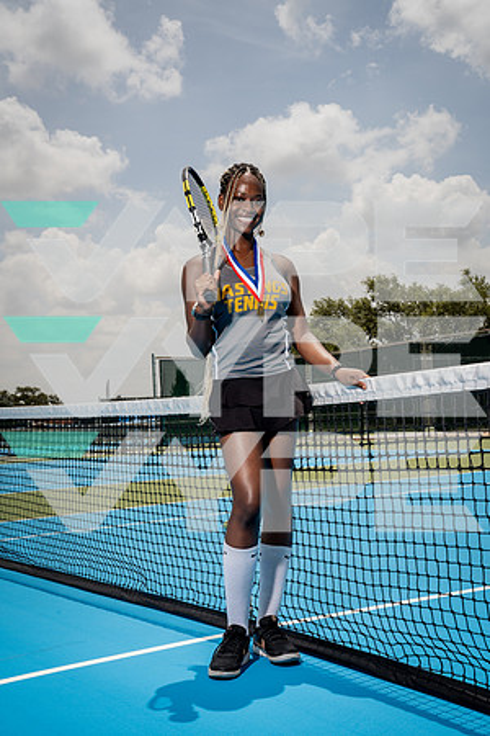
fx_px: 939
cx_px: 245
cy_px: 368
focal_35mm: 46
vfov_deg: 42.7
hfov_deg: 29.2
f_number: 11
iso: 100
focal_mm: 46
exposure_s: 1/200
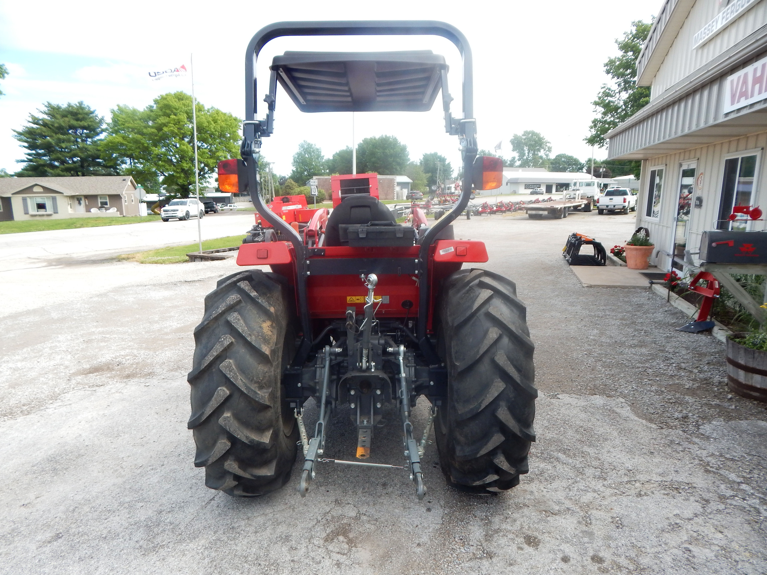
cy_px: 288
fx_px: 487
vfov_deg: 61.1
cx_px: 384
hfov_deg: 76.4
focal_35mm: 22
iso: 125
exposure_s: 1/500
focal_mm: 4
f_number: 3
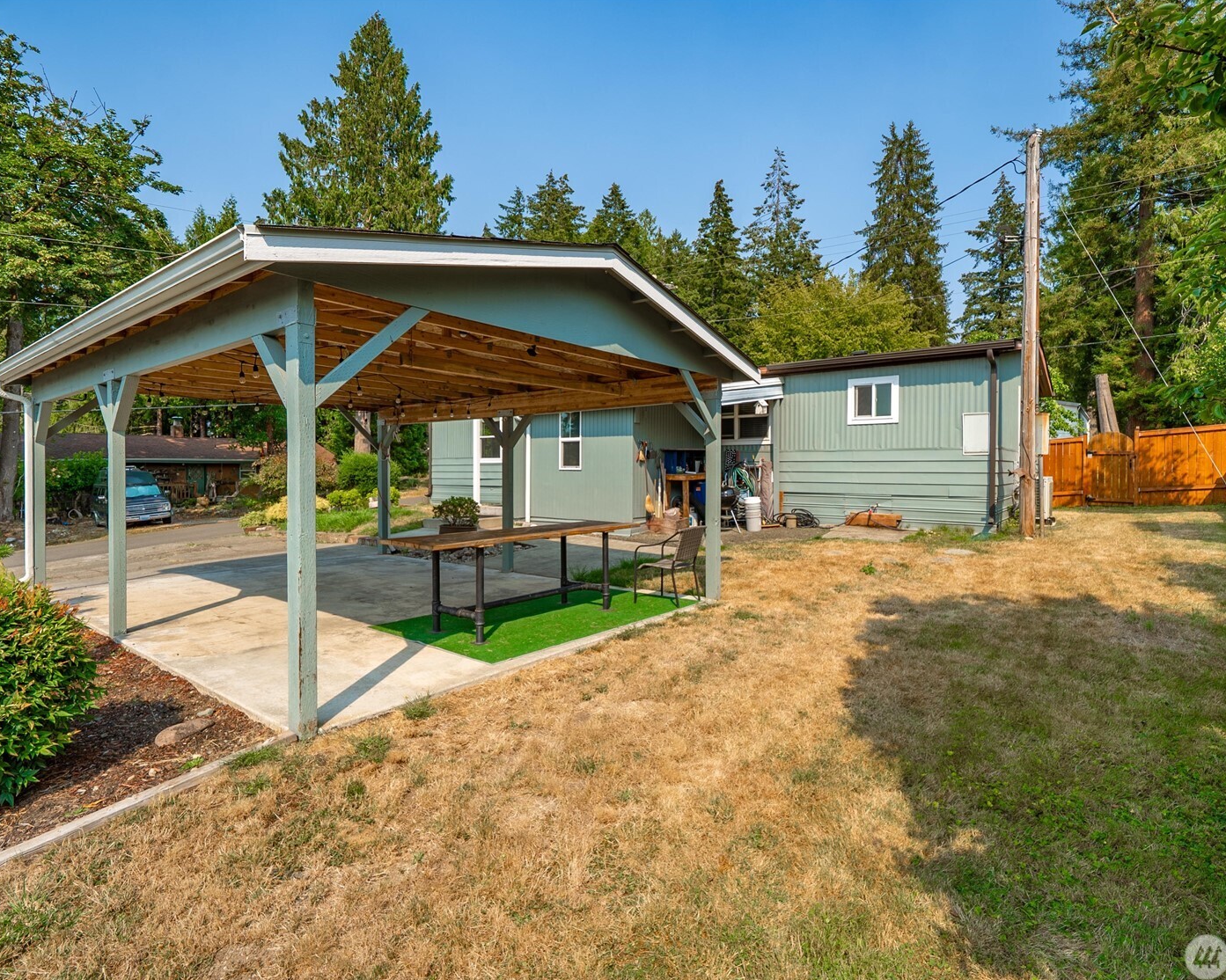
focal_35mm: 16
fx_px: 580
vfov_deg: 80.4
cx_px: 653
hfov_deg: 93.0
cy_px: 493
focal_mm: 14
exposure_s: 1/125
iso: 80
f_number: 7.1
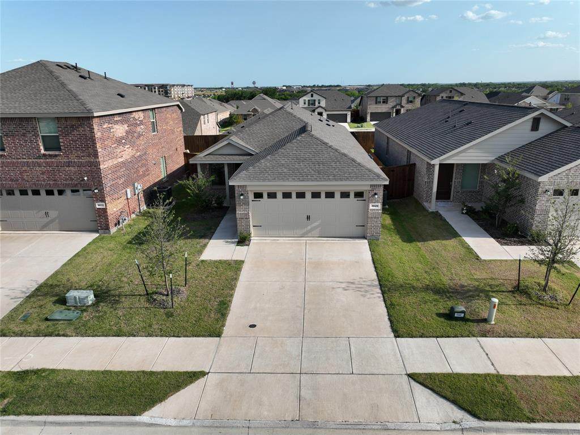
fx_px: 402
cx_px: 290
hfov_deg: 71.6
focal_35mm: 24
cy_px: 218
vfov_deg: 56.8
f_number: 2.8
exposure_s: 1/400
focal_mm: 12.29
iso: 100
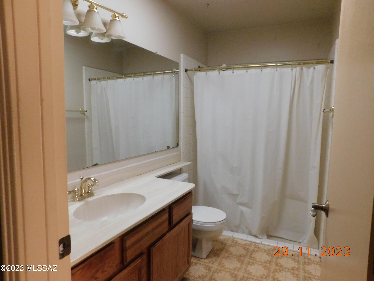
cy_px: 140
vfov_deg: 58.9
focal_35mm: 23
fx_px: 248
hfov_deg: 73.9
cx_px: 187
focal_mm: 4
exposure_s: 1/8
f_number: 3
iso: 500
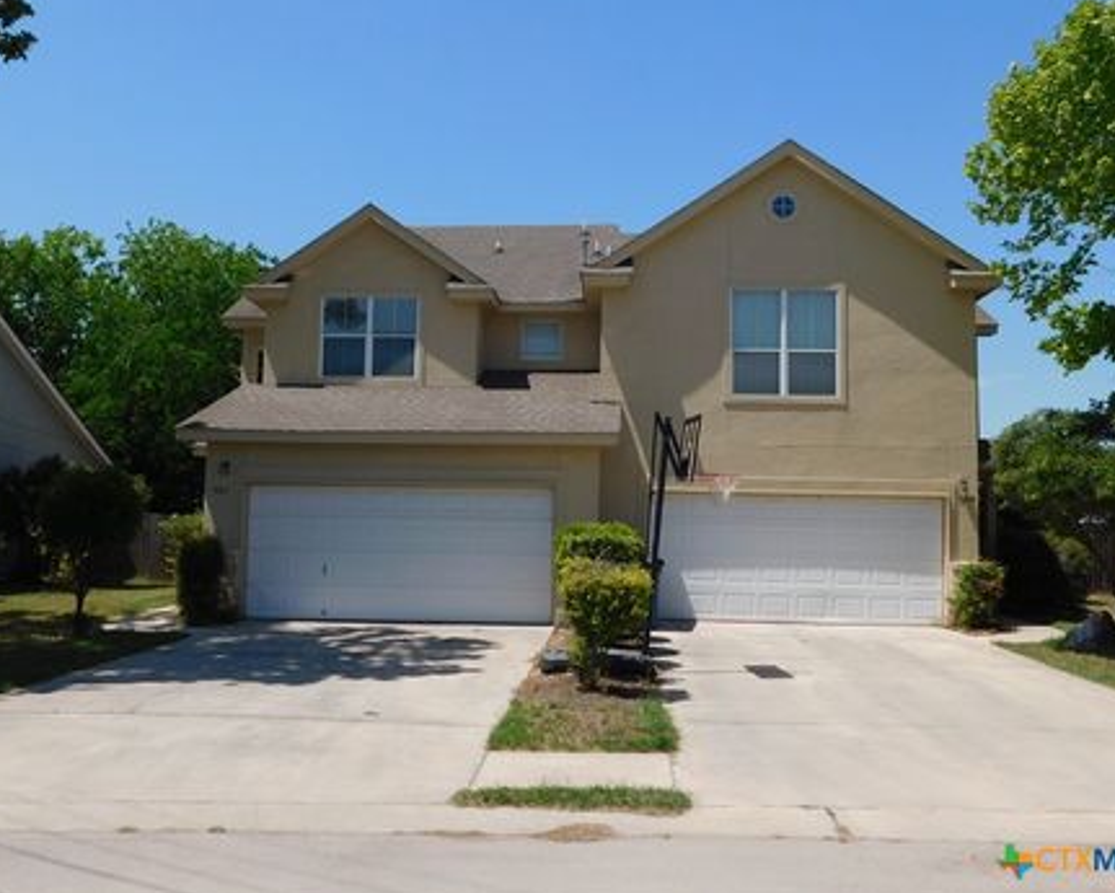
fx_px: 1122
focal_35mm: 34
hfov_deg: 52.8
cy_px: 421
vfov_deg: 43.4
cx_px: 533
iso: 125
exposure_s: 1/500
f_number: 6.4
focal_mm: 5.3
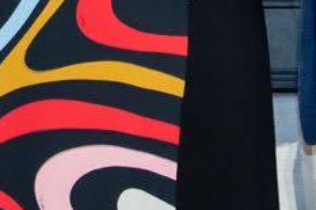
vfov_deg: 2.1
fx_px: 5561
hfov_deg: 3.2
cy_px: -389
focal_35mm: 634
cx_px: -141
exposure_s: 1/250
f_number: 5
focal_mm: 86
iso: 1600
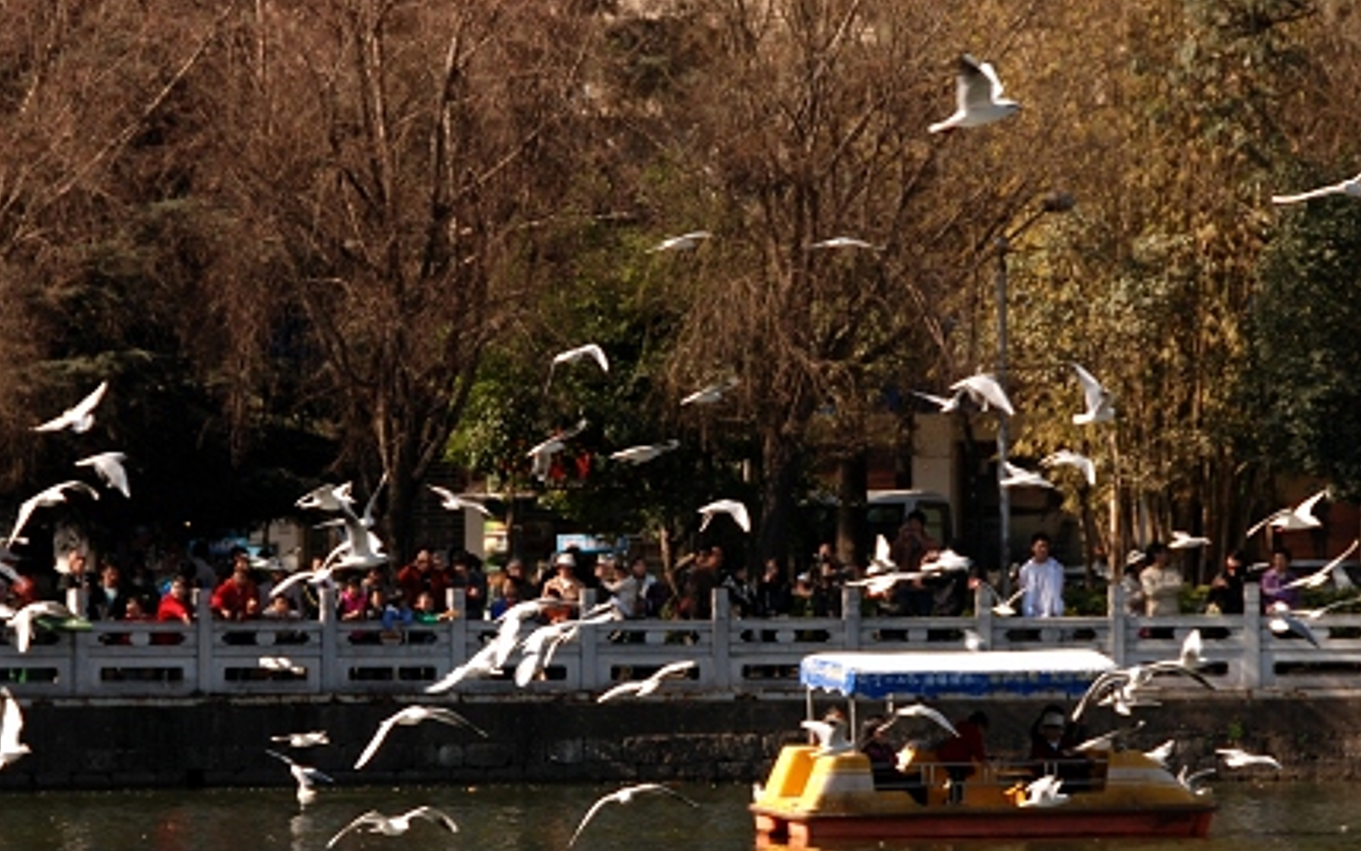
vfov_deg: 5.0
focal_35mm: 262
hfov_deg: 8.0
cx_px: 595
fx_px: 9714
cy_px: 612
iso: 200
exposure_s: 1/320
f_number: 8
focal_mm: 105
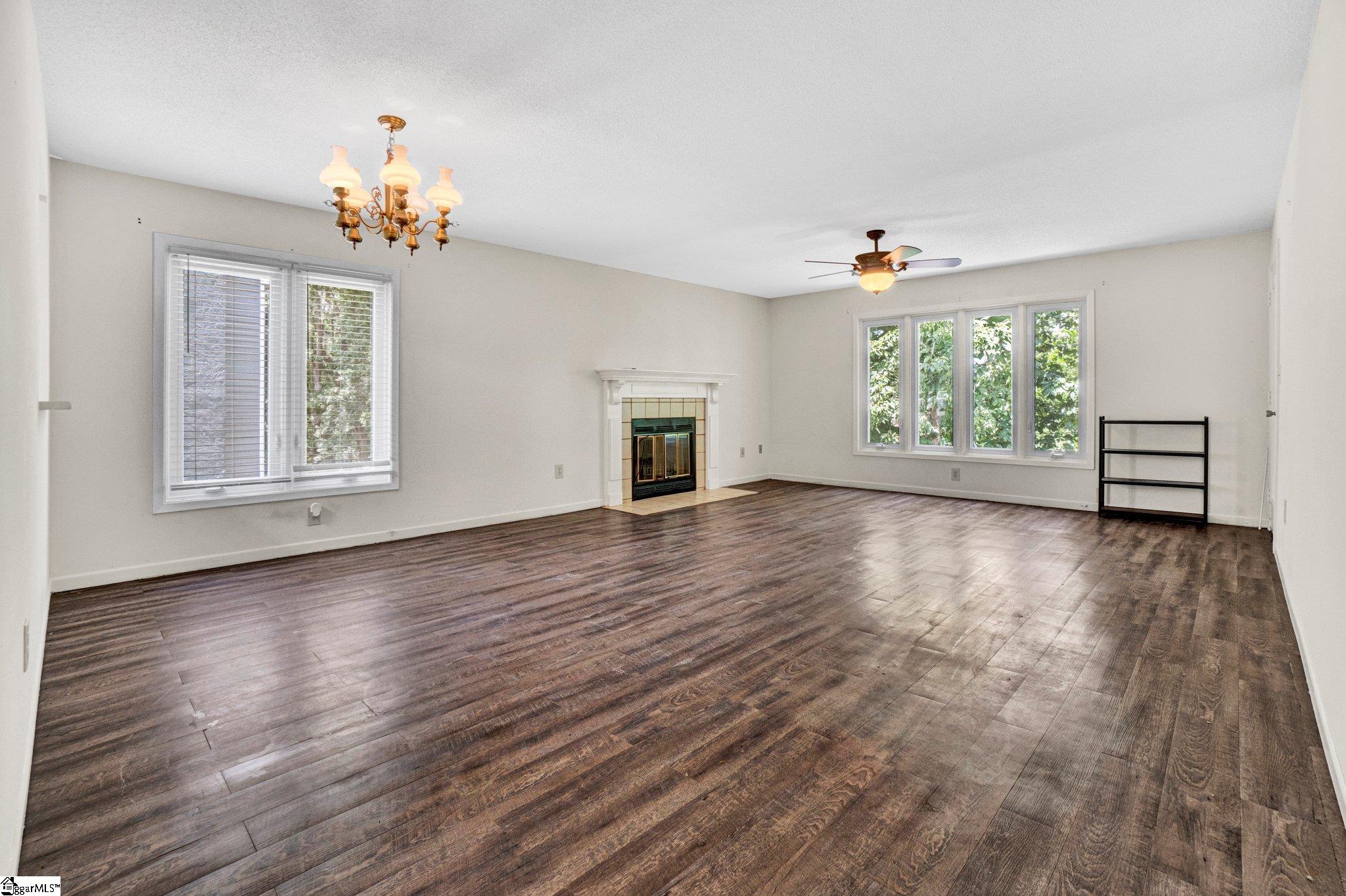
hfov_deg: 100.4
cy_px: 448
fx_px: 561
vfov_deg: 77.3
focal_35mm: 15
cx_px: 673
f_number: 8
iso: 400
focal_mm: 10
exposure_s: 1/8
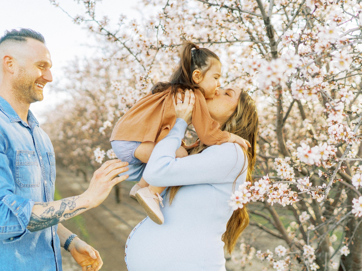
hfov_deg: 49.1
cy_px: 136
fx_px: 396
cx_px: 175
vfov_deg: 37.9
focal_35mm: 38
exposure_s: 1/2000
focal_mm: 35
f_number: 1.8
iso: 400
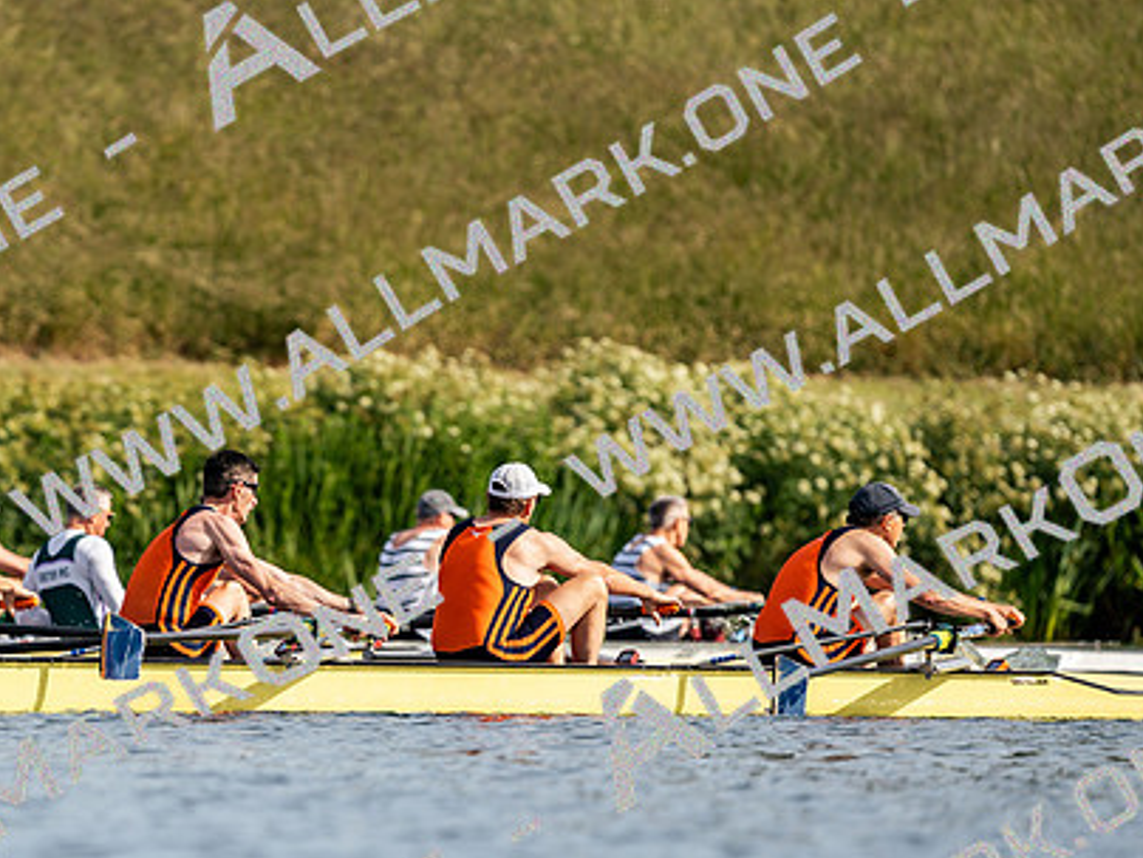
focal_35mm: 690
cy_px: 545
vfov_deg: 2.2
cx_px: 359
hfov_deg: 2.9
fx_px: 22783
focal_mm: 500
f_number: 6.3
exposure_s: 1/2000
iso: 320
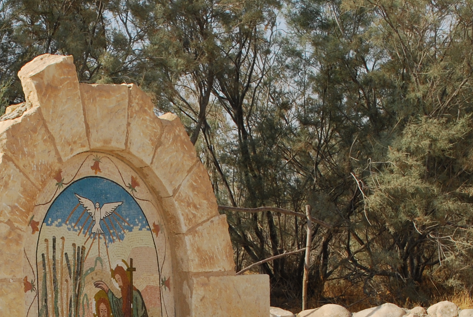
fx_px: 1316
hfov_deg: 20.1
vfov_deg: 13.3
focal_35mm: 100
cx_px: 90
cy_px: 383
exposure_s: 1/320
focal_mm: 26
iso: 200
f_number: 9
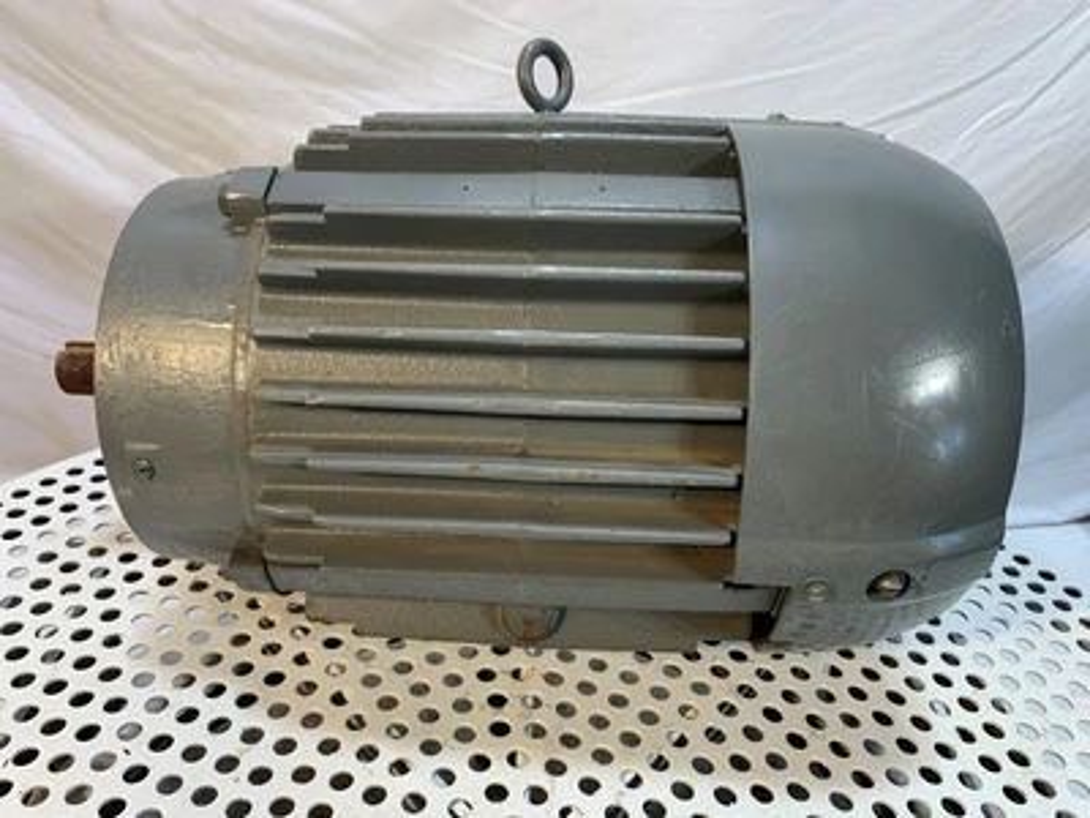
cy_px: 409
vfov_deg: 53.1
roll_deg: -6.4
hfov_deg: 67.3
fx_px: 819
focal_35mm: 26
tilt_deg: -30.5
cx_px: 545
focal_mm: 4.25
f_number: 1.8
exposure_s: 1/120
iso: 64
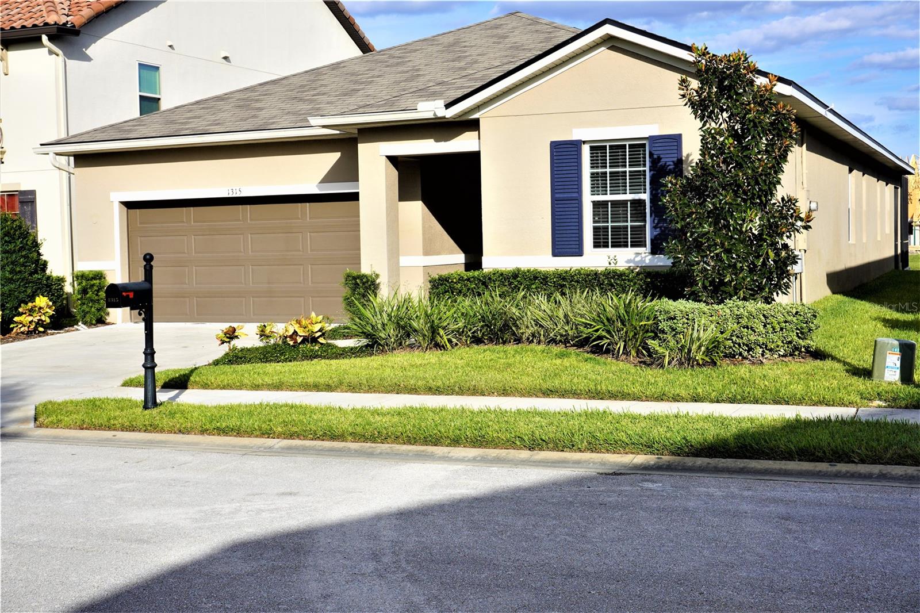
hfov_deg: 42.3
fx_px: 1188
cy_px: 306
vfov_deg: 28.9
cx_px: 460
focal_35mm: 46
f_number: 11
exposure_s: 1/200
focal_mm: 31
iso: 100
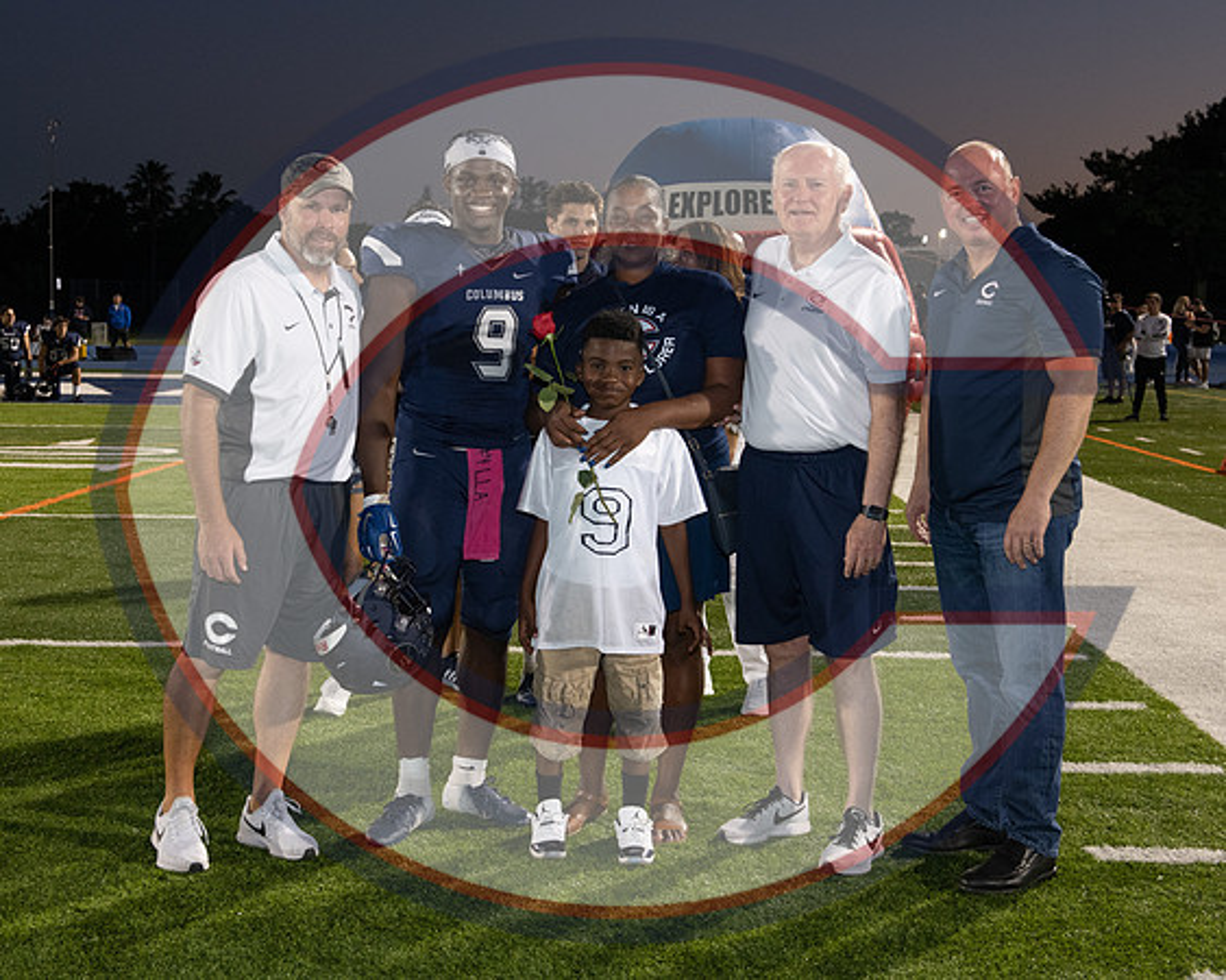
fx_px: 1838
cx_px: 613
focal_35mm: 51
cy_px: 490
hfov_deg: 36.9
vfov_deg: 29.8
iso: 1250
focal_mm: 45
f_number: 7.1
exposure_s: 1/60
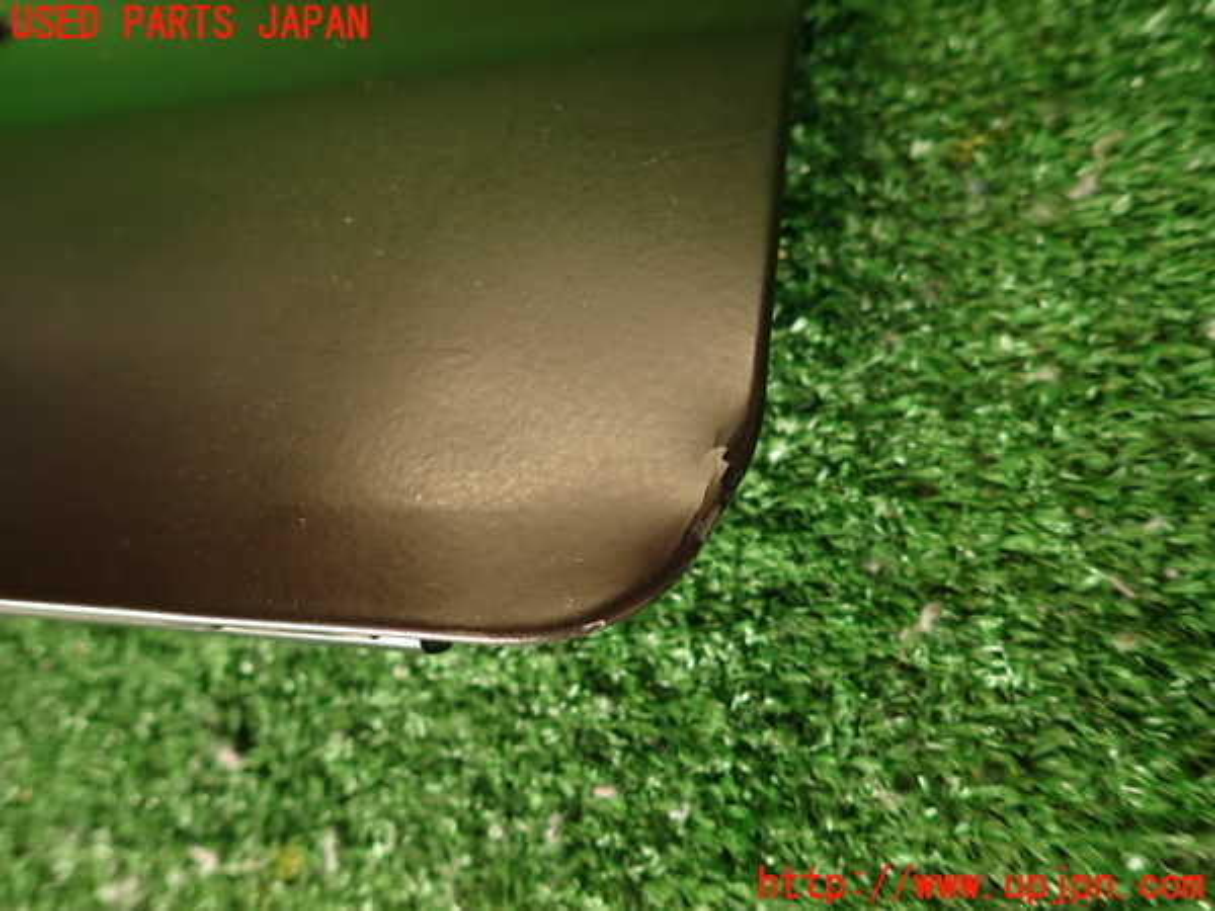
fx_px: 877
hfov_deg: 69.4
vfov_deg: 54.9
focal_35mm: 25
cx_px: 608
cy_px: 456
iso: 125
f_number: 2
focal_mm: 4.5
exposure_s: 1/60
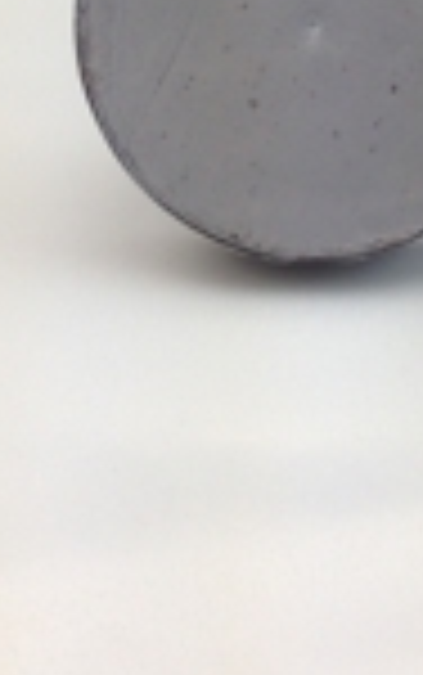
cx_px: 508
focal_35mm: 95
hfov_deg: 13.4
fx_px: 1749
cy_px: -198
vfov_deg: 20.1
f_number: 2.4
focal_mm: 4.12
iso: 50
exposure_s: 1/179
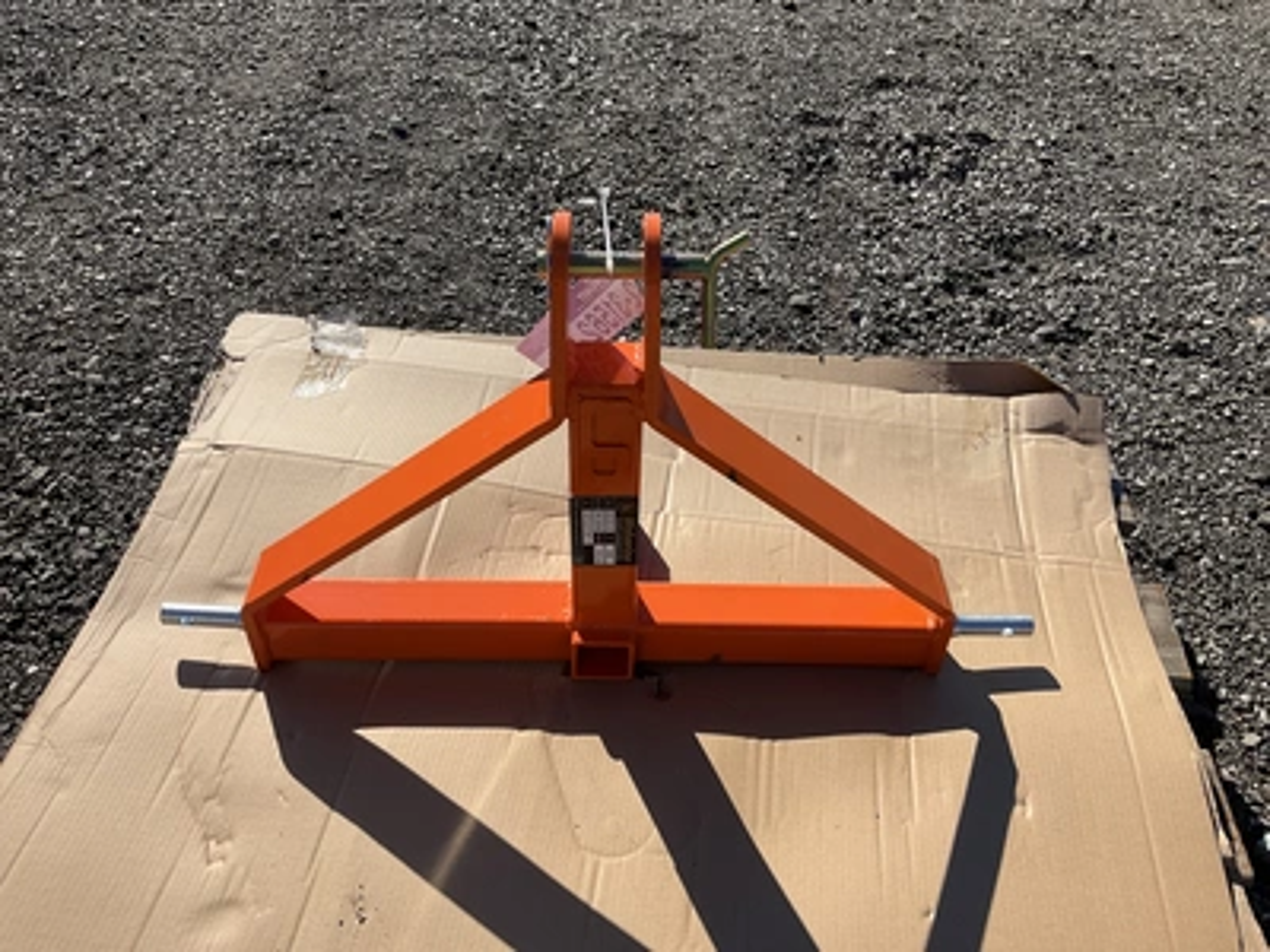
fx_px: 1064
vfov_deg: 48.2
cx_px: 635
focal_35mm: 29
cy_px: 476
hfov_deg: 61.7
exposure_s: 1/2320
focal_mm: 3
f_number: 1.8
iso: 25
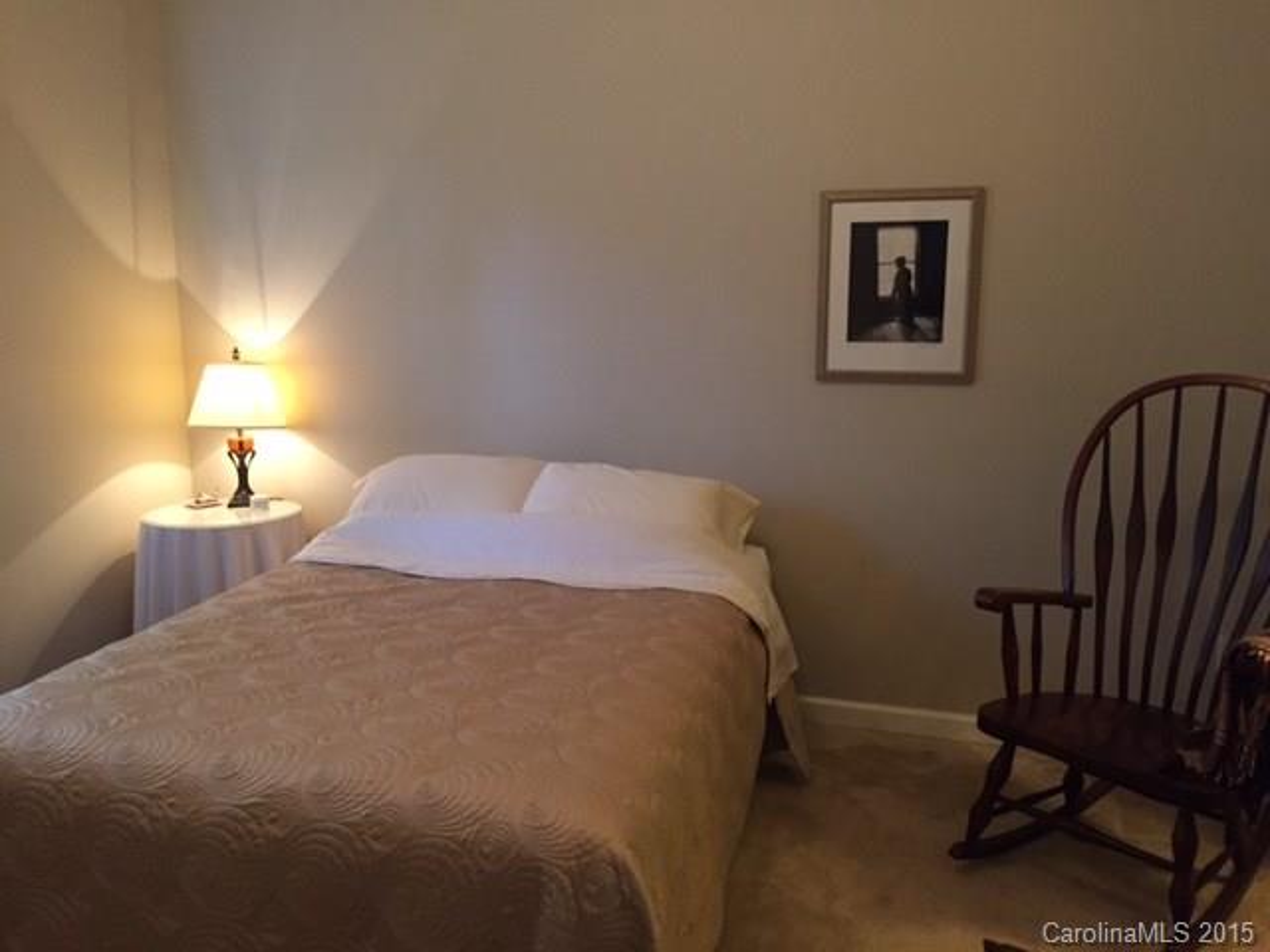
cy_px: 476
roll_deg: -0.2
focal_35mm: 29
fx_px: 1064
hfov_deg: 61.7
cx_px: 635
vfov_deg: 48.2
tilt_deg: -10.7
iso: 200
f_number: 2.2
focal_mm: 4.15
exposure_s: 1/30
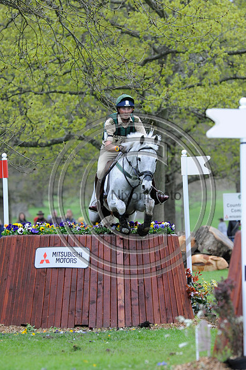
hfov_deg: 4.6
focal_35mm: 300
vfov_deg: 6.9
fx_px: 3078
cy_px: 185
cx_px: 123
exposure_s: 1/640
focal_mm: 300
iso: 2500
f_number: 6.3
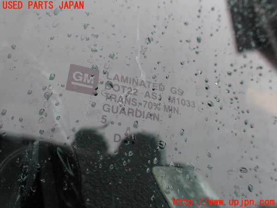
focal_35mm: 30
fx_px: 240
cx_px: 138
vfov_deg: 46.8
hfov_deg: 60.0
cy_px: 104
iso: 100
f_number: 3.2
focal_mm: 5.4
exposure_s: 1/125
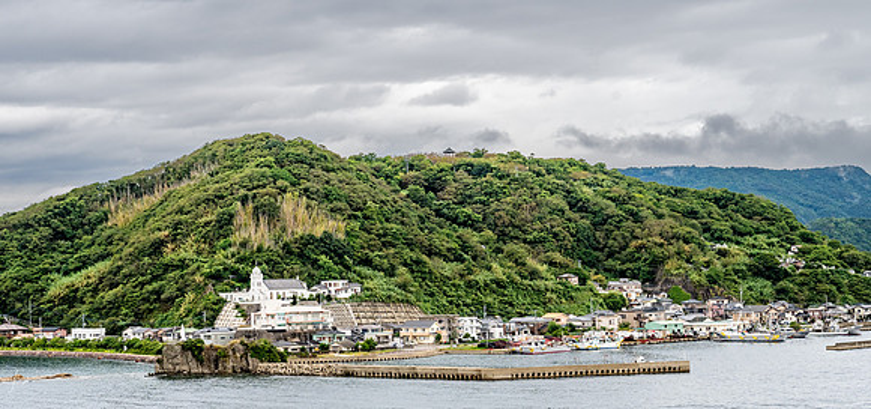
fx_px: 1880
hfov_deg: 26.1
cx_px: 436
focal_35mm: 85
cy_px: 290
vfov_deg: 12.4
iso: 1250
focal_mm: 70
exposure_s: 1/100
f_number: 8
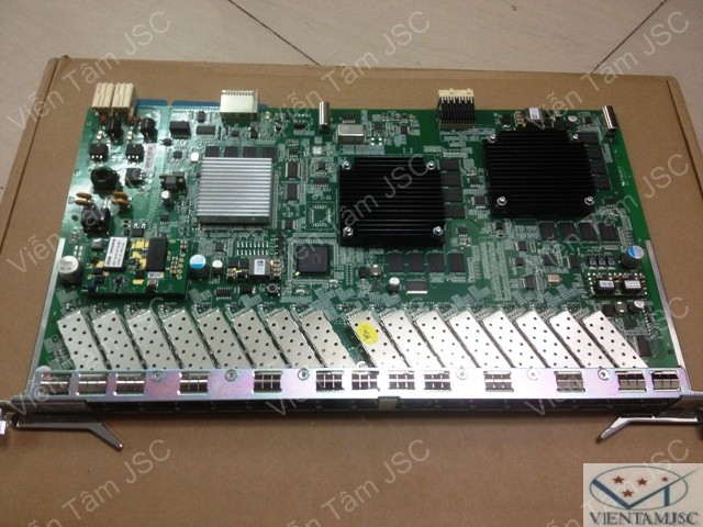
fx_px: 711
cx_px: 352
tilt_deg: -63.4
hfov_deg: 52.6
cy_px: 264
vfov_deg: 40.7
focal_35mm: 35
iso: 64
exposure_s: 1/20
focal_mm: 4.28
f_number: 2.4
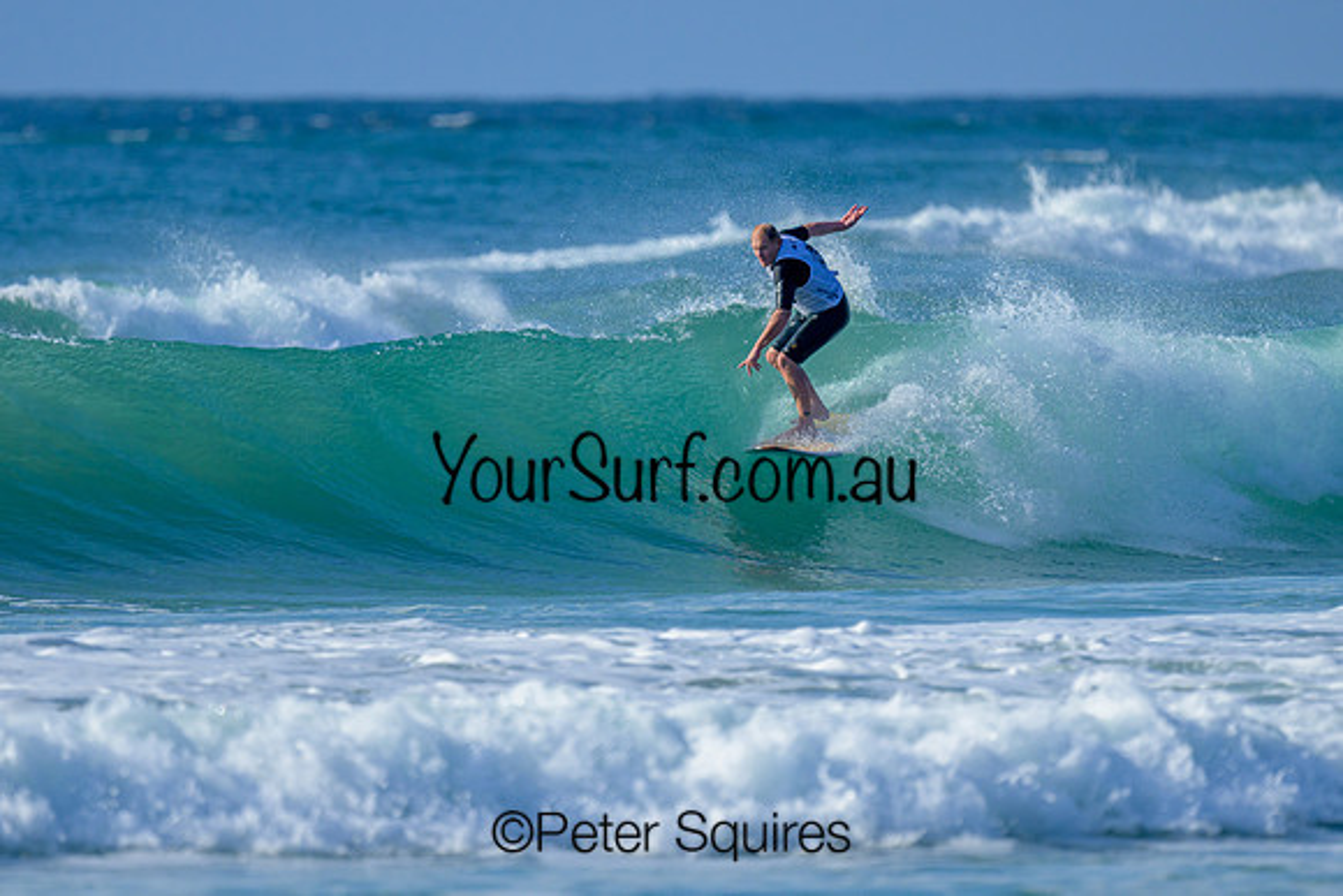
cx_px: 624
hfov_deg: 1.9
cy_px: 441
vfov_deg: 1.3
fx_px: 41055
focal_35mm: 1100
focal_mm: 800
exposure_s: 1/2000
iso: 250
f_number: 6.3
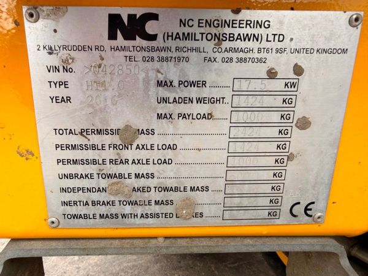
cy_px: 138
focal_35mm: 24
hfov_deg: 71.6
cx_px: 184
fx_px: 255
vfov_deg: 56.8
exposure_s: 1/373
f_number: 2.2
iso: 50
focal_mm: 2.22
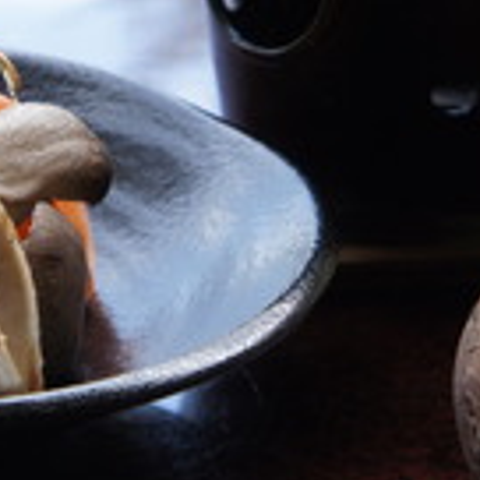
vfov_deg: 8.9
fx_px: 3091
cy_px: 102
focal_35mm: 197
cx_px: 95
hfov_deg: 8.9
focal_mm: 42
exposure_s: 1/100
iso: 200
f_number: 5
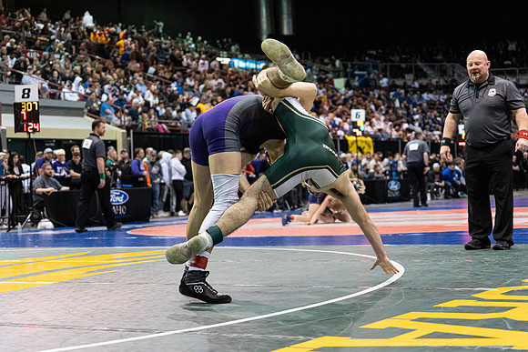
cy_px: 176
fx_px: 1027
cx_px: 264
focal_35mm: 70
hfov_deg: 28.8
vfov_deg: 19.5
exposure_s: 1/500
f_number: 4
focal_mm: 70
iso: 6400
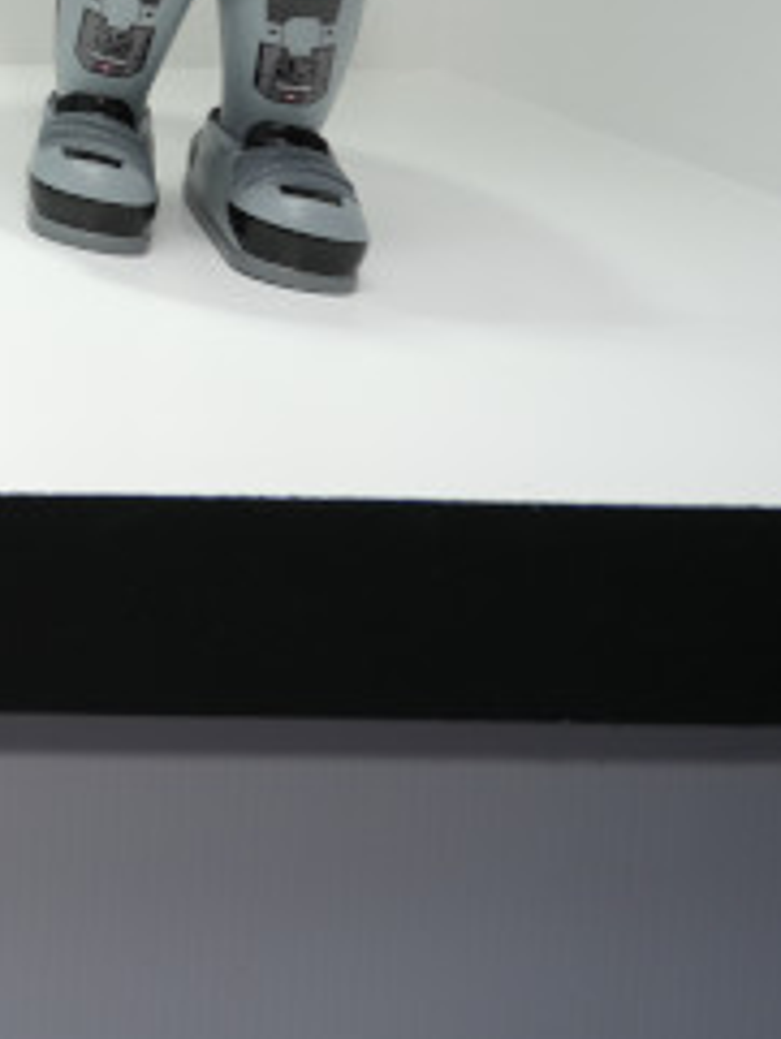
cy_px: -483
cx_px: -1415
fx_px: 2074
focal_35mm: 69
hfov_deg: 12.3
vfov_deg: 23.2
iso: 125
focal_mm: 16
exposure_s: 1/200
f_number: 4
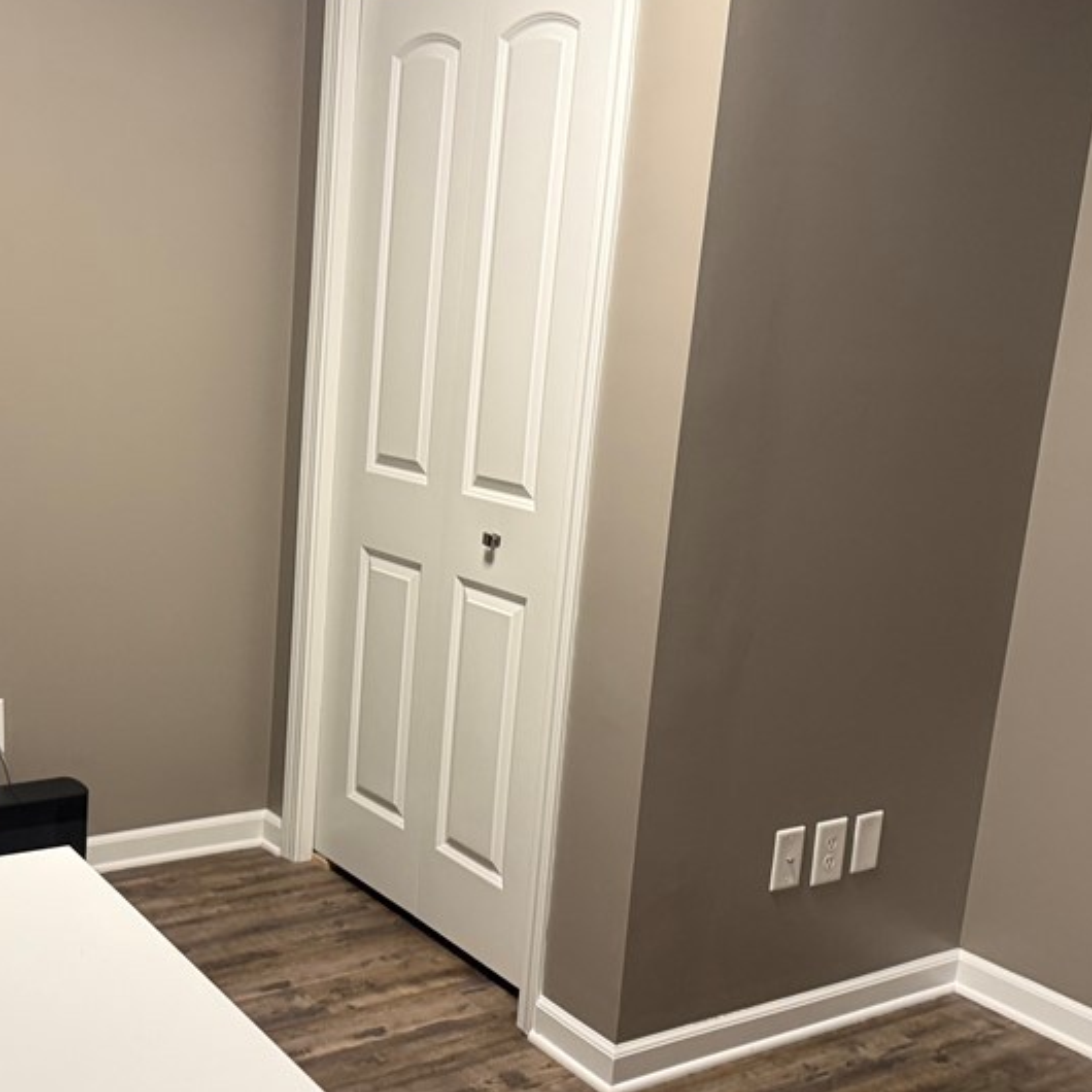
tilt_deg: -13.8
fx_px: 1463
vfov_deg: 40.9
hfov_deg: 40.1
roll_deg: -4.1
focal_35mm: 41
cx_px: 311
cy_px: 600
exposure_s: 1/60
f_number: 1.78
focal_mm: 6.76
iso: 320
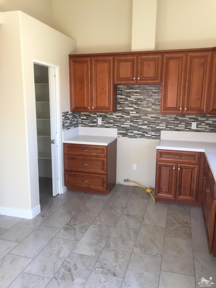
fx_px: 241
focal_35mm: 29
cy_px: 144
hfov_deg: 48.2
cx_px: 108
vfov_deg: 61.7
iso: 32
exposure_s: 1/40
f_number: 2.2
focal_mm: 4.15
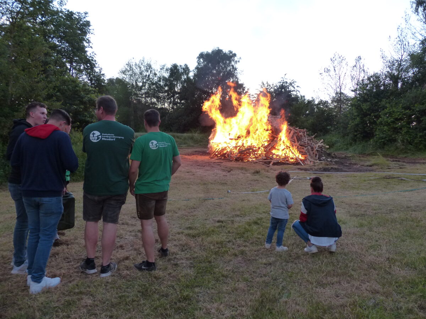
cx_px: 213
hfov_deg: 69.4
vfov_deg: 54.9
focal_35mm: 25
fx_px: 308
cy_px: 160
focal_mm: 4.5
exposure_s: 1/80
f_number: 2.8
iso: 160
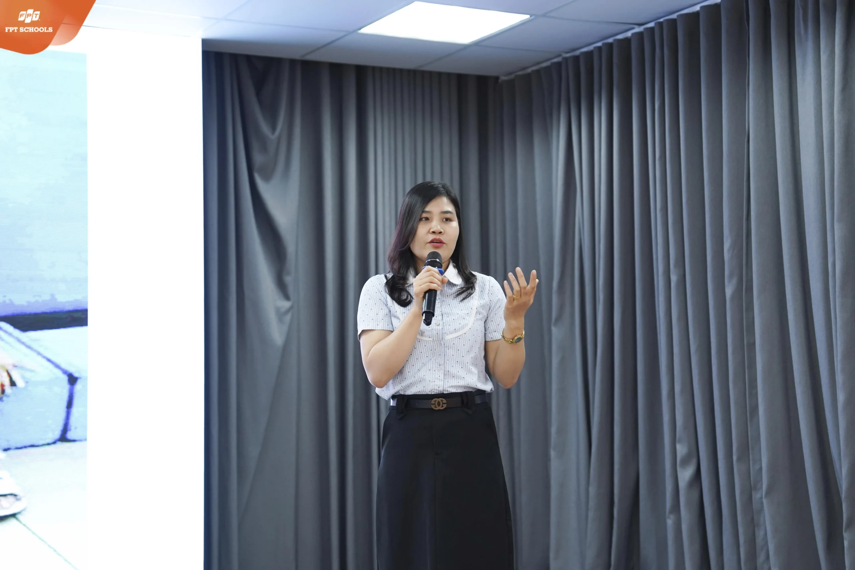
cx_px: 428
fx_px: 1662
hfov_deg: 28.8
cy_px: 285
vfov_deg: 19.5
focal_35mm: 70
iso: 1250
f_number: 2.8
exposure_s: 1/200
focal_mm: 70
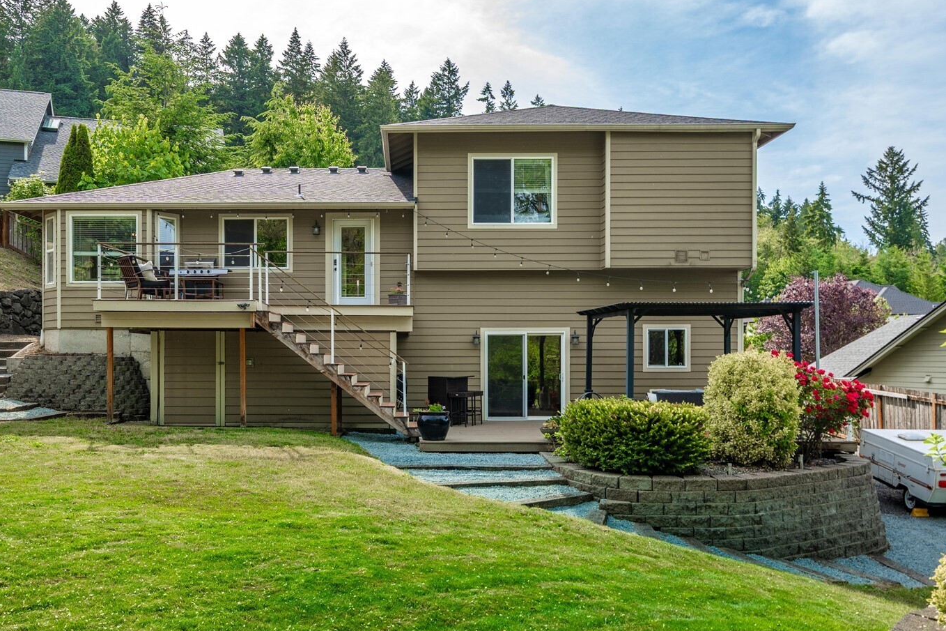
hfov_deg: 61.7
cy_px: 357
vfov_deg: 43.5
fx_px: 788
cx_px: 404
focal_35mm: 30
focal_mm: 24
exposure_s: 1/100
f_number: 7.1
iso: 100
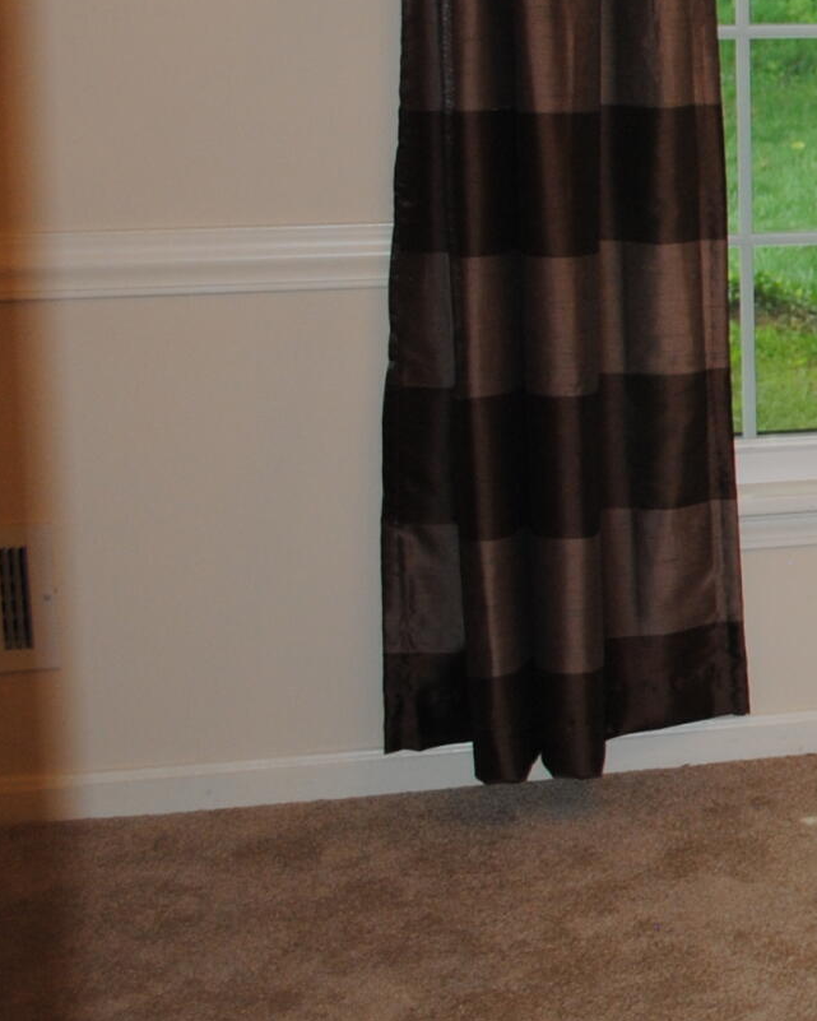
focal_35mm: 95
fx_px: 2871
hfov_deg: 13.5
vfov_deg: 19.9
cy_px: 172
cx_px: 1719
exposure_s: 1/60
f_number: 3.5
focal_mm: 18
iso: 200
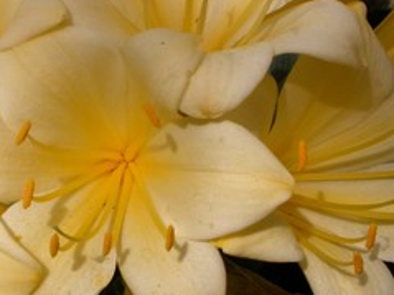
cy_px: 170
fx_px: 1263
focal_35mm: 111
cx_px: 100
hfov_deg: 17.6
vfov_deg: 13.3
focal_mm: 12.4
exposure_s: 1/440
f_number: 7
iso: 100
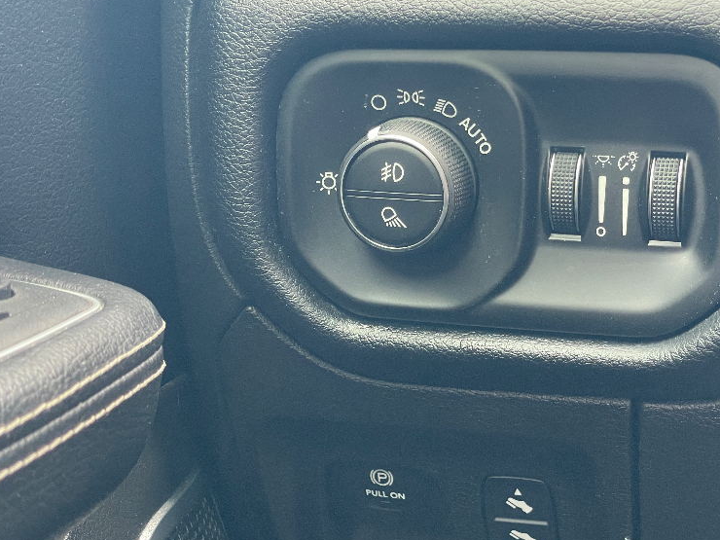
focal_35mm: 72
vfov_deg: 20.4
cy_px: 336
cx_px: 410
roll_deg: -1.0
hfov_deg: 27.0
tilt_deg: -13.6
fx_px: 1498
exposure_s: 1/60
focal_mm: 6
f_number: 2
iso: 250
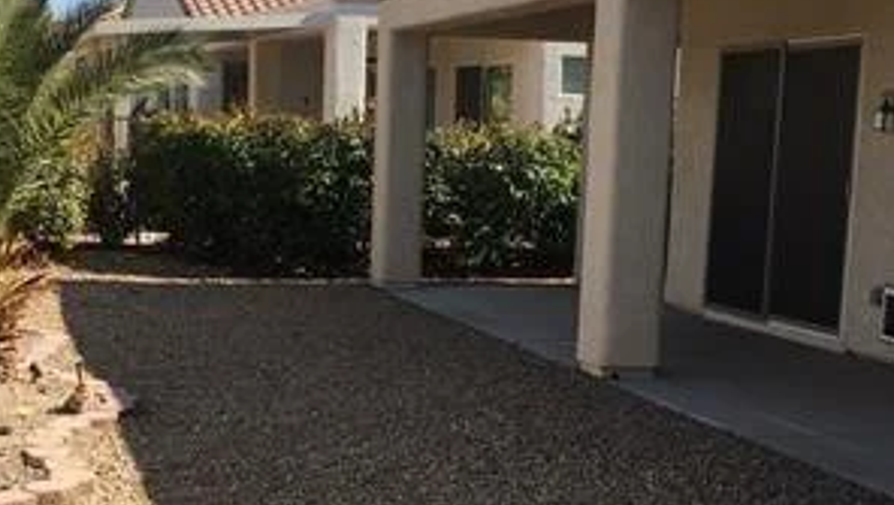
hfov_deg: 32.8
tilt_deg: -9.2
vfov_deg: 18.7
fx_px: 1518
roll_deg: -1.0
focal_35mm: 64
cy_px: 399
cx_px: 381
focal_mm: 4.15
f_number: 2.2
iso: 32
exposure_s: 1/1241
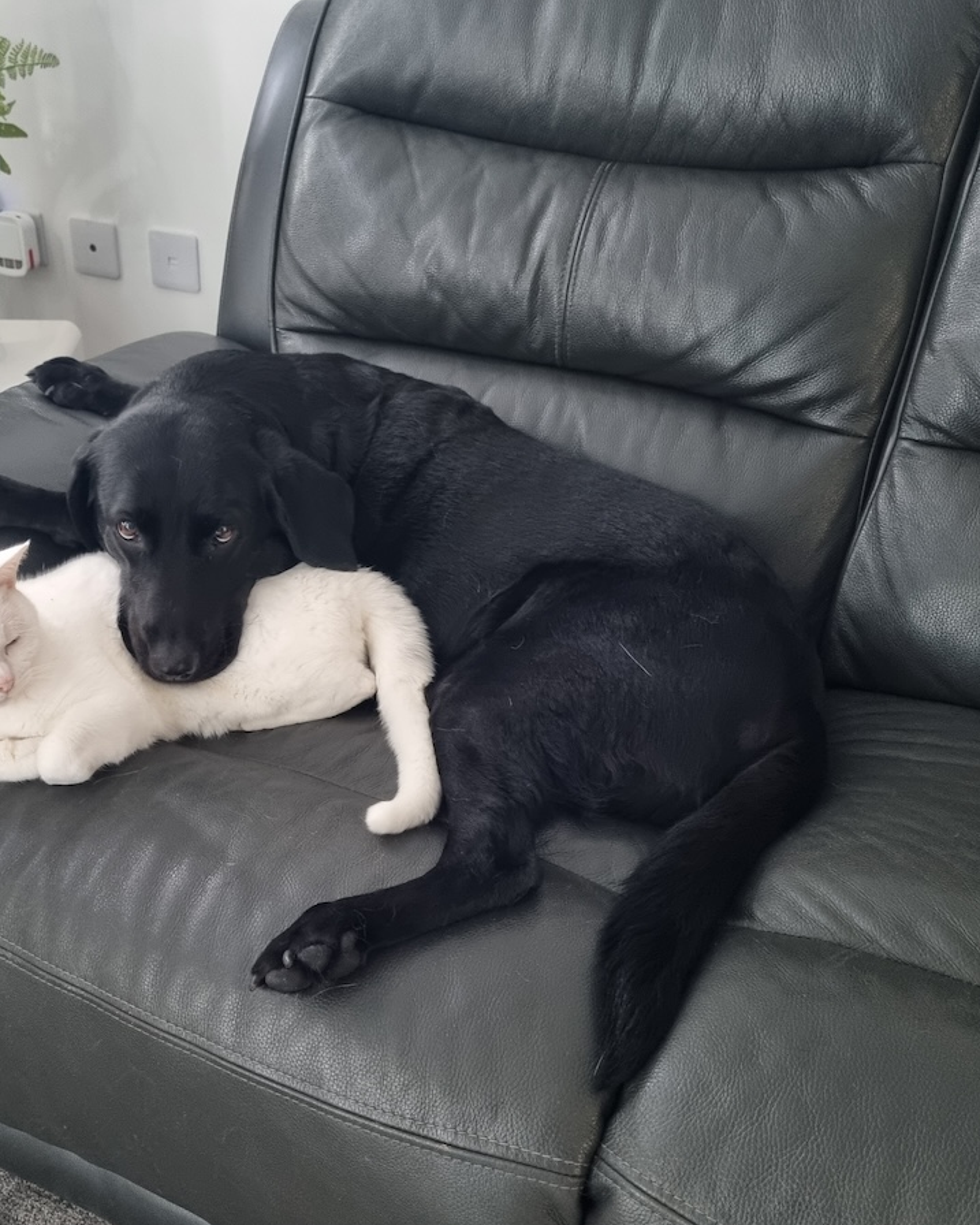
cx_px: 328
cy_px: 614
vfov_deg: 52.8
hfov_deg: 42.8
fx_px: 1232
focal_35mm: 34
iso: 640
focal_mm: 5.4
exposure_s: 1/25
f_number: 1.8
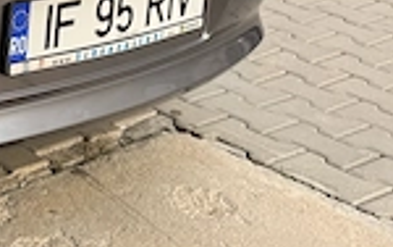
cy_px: -100
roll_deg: -2.9
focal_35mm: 102
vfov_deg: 12.4
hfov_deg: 18.0
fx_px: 1093
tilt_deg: -13.8
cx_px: -212
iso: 80
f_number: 1.78
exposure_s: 1/335
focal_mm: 6.76
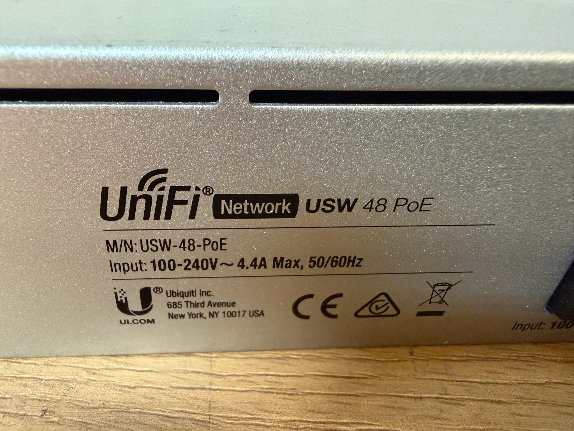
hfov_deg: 71.6
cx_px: 287
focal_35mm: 24
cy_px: 216
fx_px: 398
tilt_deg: -34.2
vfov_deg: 56.8
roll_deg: -0.8
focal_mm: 2.22
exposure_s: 1/50
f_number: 2.2
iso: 800
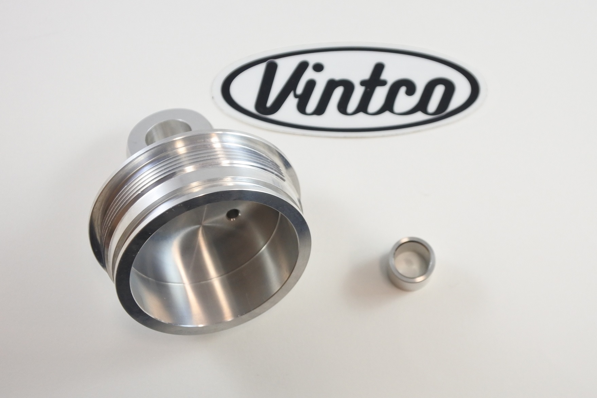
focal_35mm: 45
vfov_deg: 29.9
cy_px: 199
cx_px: 298
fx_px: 746
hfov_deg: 43.6
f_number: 4.5
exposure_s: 1/125
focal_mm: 16.8
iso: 560
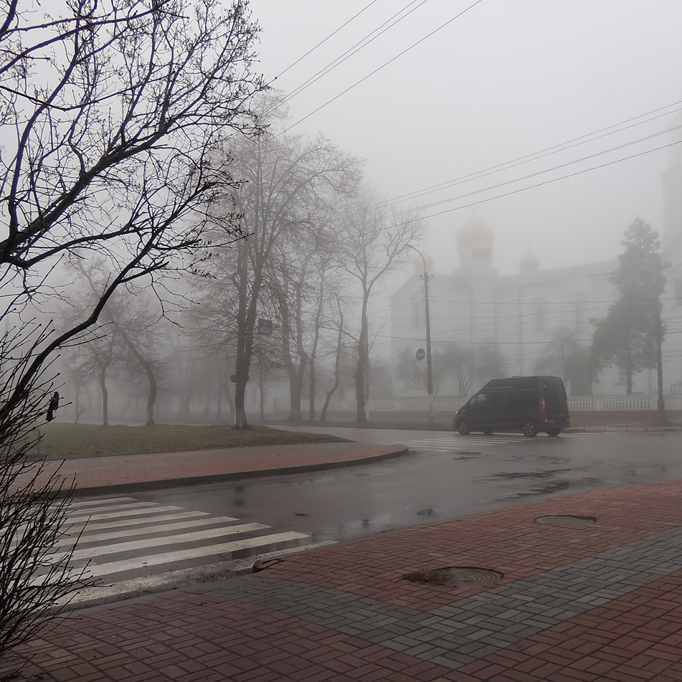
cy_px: 337
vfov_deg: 55.6
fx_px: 646
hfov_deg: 54.8
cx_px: 435
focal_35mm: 29
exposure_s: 1/200
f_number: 3
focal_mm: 4.3
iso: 100
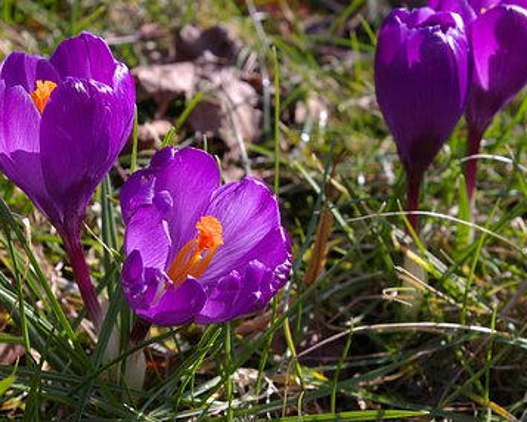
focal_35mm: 71
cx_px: 273
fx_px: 1103
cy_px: 178
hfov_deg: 26.9
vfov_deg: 21.7
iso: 200
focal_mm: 35
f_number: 8
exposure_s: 1/180
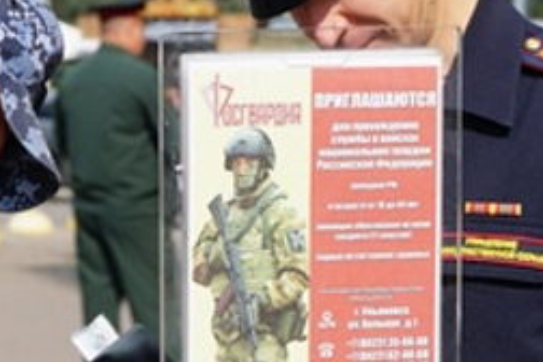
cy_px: 250
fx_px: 3092
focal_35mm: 205
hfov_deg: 10.0
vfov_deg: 6.7
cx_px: 166
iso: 100
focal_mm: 46
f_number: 5.6
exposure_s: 1/400
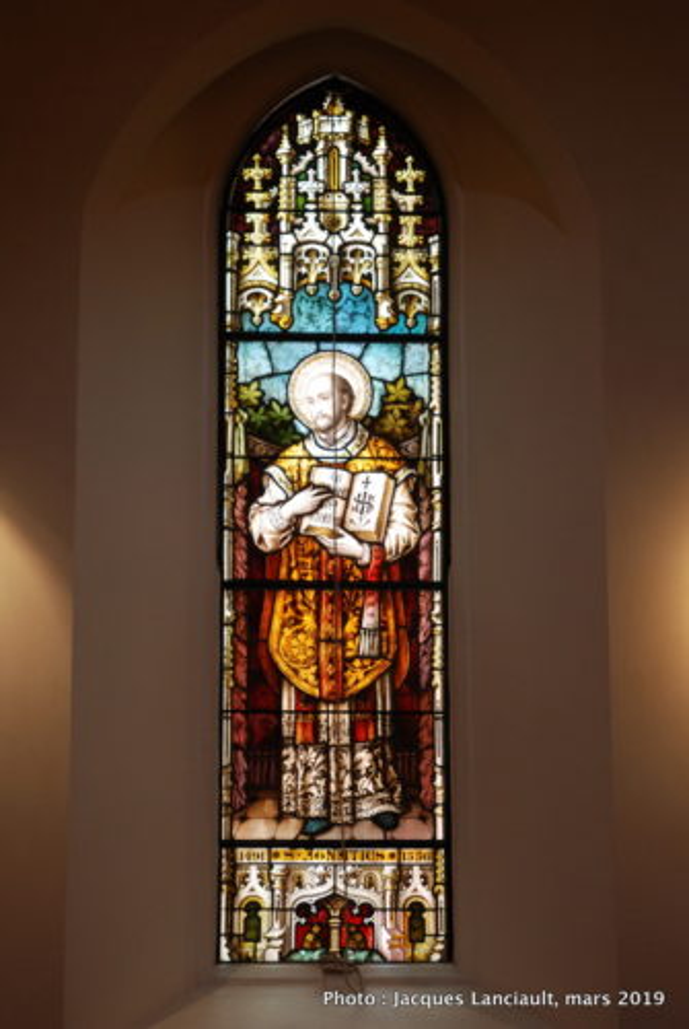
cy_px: 514
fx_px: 1716
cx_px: 344
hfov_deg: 22.7
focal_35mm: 60
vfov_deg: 33.4
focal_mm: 40
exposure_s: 1/30
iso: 500
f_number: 4.5
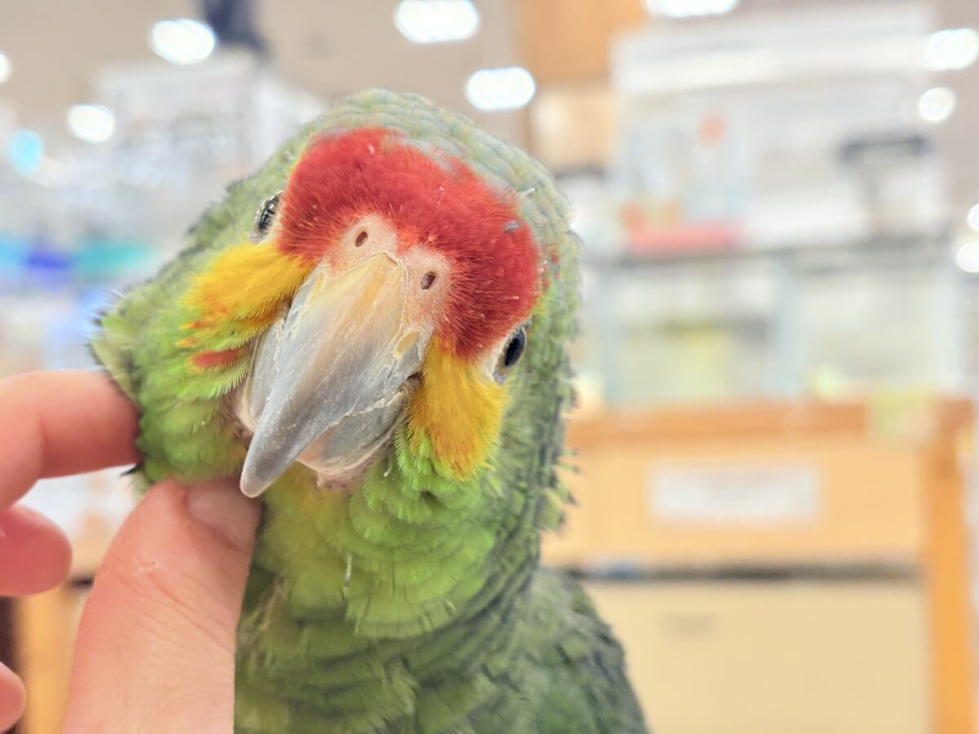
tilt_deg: +2.6
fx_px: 1471
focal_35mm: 52
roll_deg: +3.4
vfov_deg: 28.0
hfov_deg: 36.8
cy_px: 367
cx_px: 490
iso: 64
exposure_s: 1/50
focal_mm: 5.96
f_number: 1.6
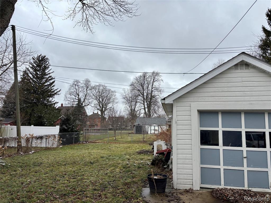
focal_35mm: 26
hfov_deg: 67.3
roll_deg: -0.1
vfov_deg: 53.1
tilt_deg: +7.3
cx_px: 136
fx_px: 204
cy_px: 102
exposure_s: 1/2778
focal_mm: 5.96
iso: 50
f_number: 1.6
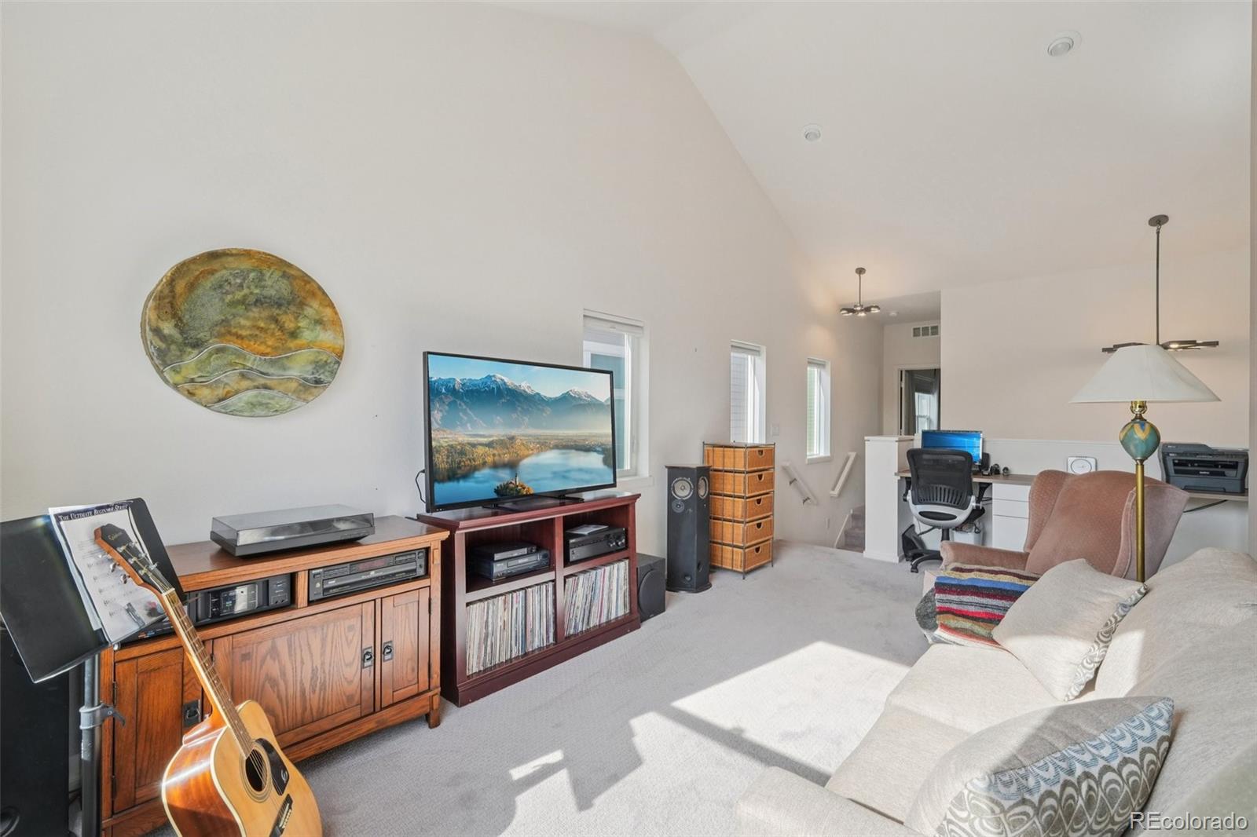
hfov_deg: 100.4
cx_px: 628
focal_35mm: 15
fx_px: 524
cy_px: 418
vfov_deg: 77.3
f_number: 8
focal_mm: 10
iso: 800
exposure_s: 1/40
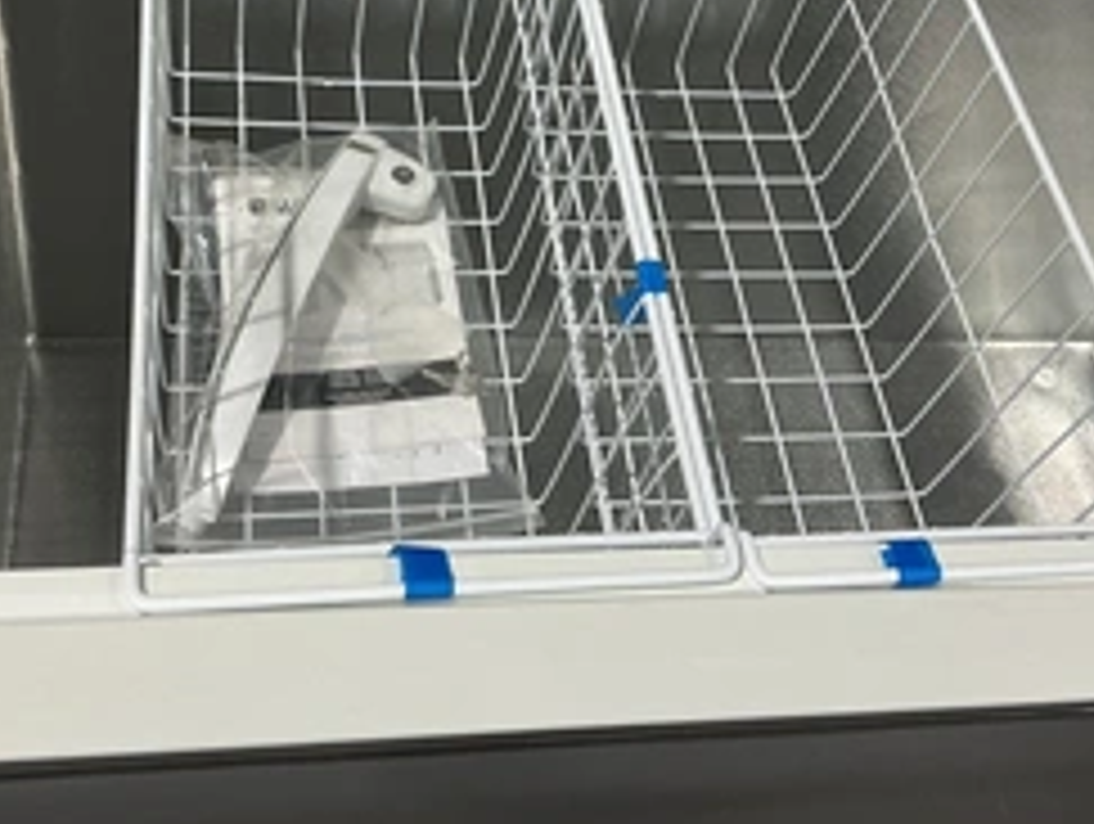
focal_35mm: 46
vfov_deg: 31.0
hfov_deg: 41.2
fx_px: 1456
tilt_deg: -50.8
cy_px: 189
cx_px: 522
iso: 64
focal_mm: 3
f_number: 1.8
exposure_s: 1/87
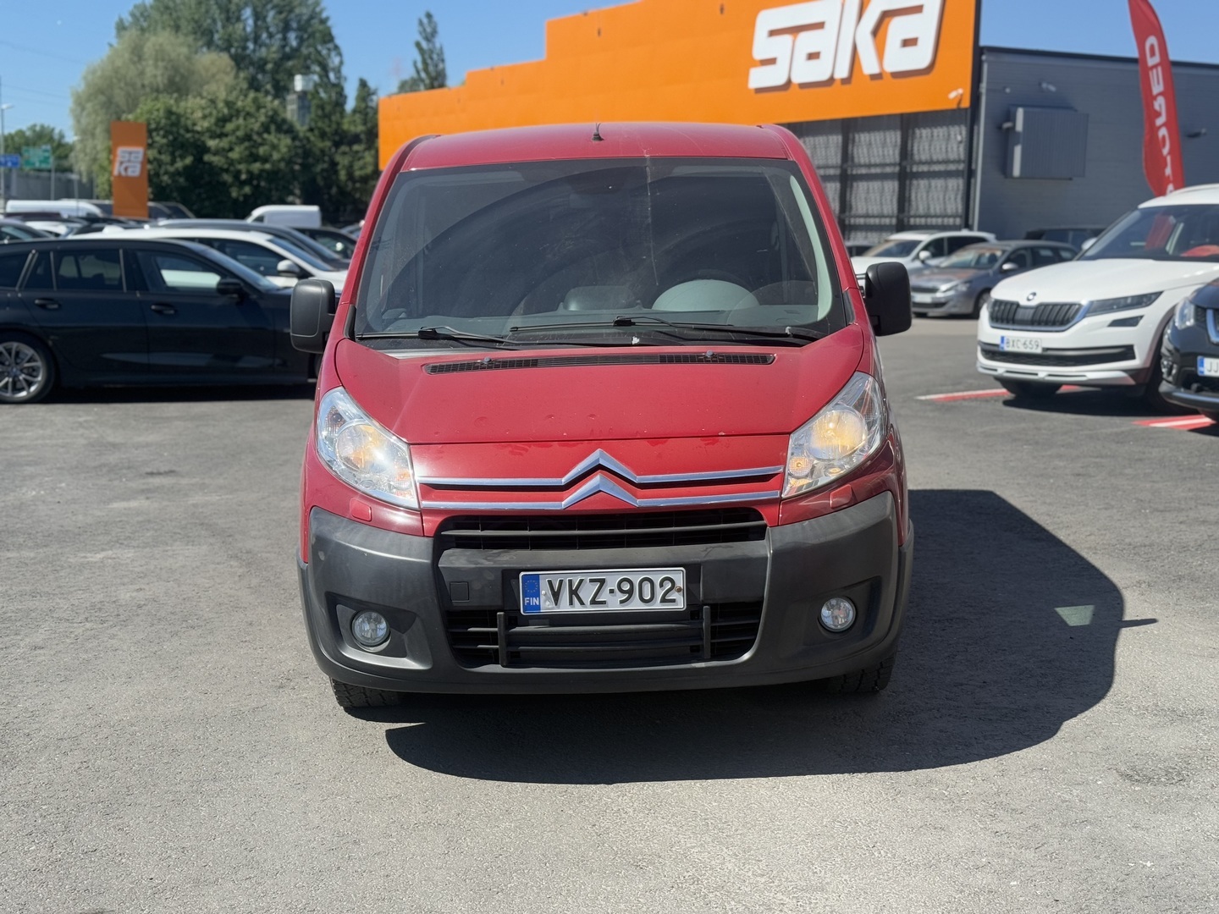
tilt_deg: -8.0
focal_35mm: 48
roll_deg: -1.2
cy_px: 457
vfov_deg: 30.3
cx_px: 610
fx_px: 1690
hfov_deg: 39.7
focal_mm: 6.76
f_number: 1.78
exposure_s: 1/3534
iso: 80
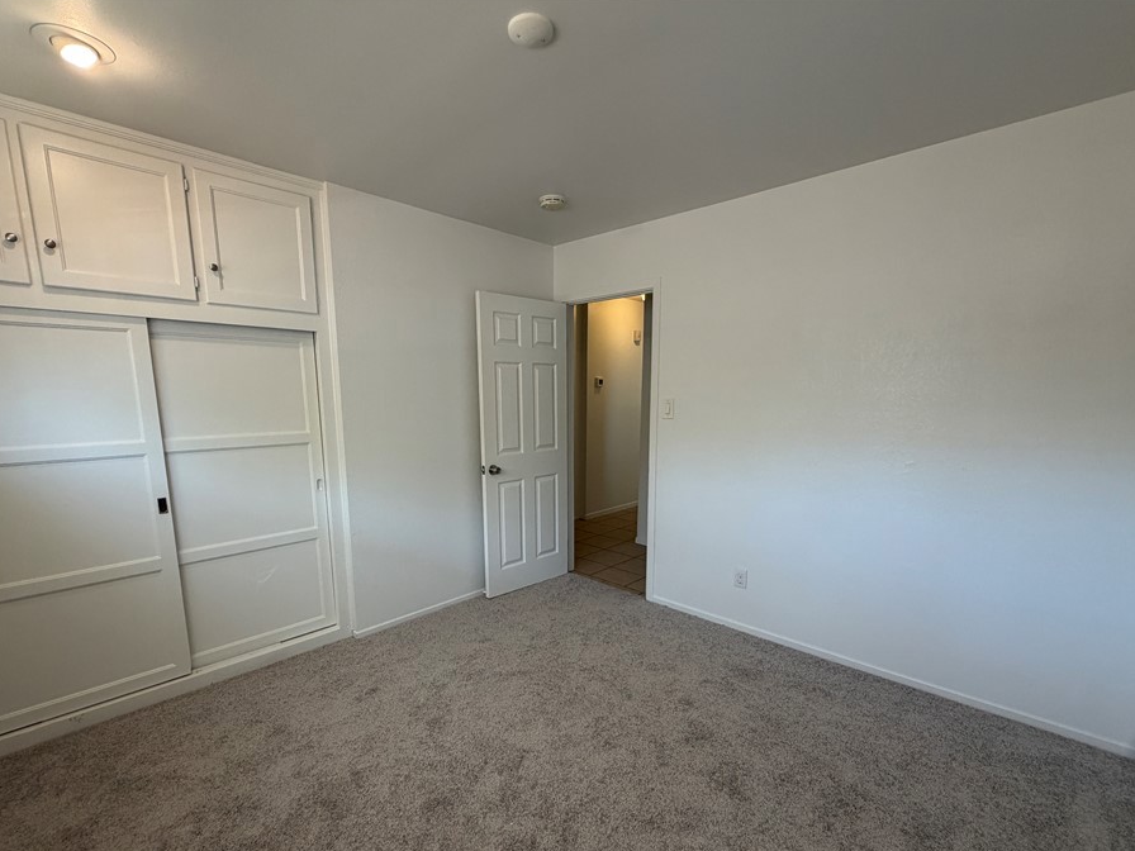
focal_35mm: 16
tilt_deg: -9.9
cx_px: 559
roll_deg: +0.3
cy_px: 481
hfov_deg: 94.5
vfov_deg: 77.7
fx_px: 525
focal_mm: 2.22
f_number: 2.2
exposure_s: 1/120
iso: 200
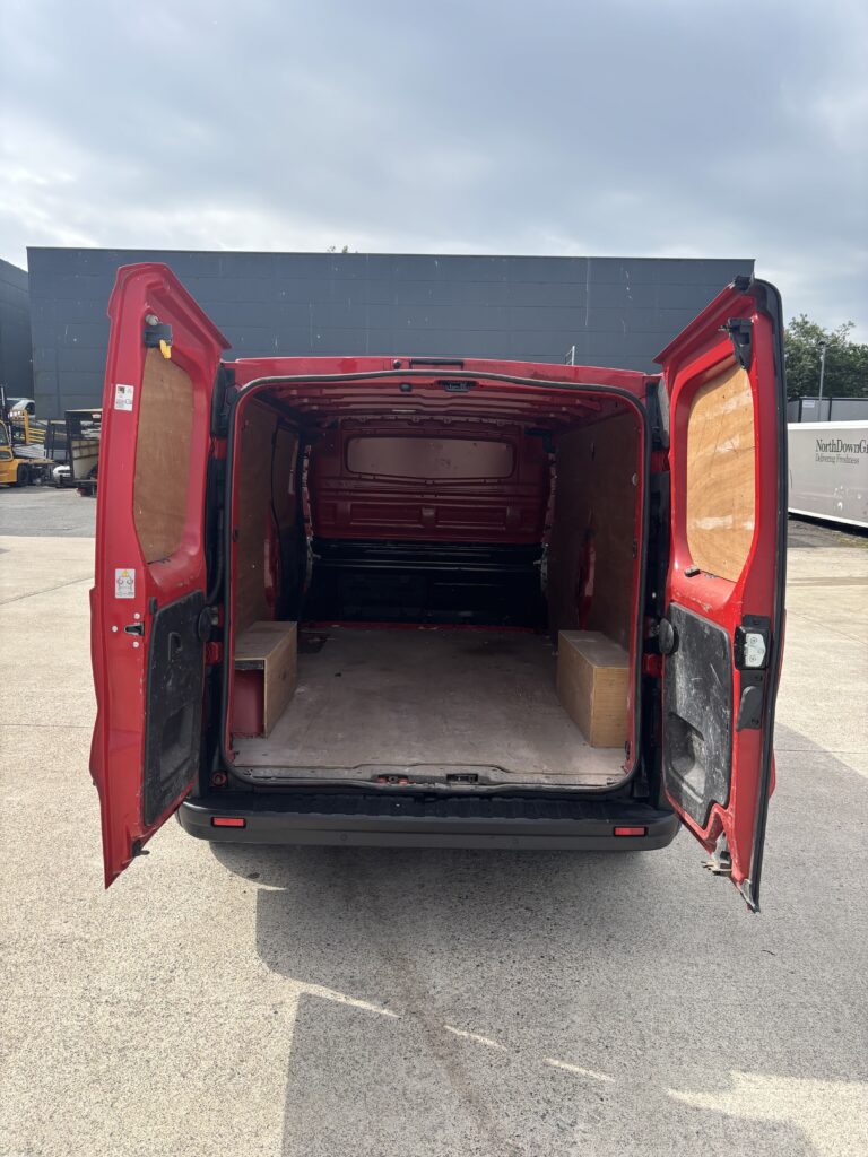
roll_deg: -1.2
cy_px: 578
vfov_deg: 67.3
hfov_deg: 53.1
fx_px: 869
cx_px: 434
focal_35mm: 26
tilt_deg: -7.6
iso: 50
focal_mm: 5.96
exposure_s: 1/2513
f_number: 1.6
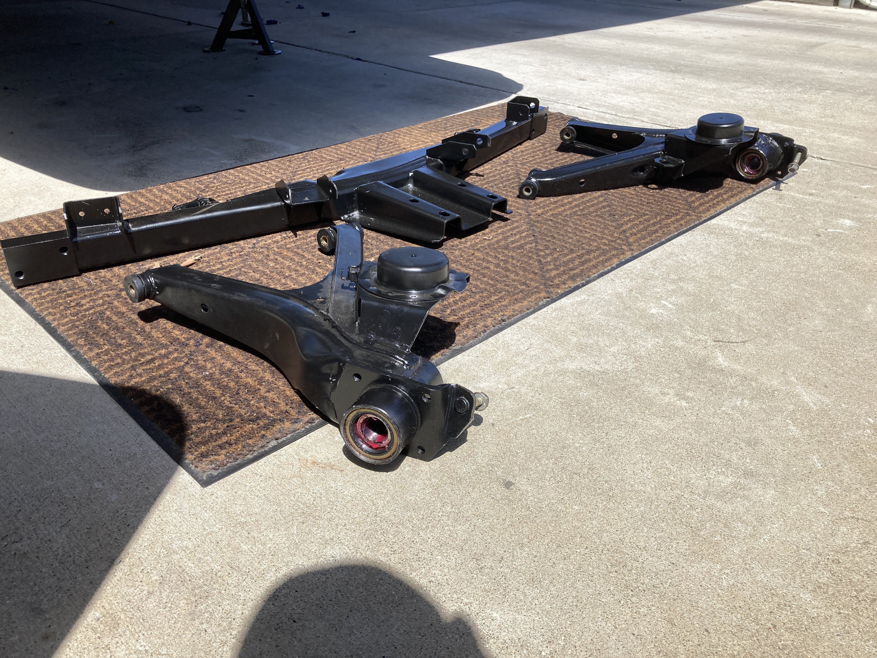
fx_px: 709
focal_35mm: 28
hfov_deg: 63.4
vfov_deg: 49.7
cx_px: 438
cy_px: 329
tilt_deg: -27.3
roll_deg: -0.1
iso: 20
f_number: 1.8
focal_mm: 3.99
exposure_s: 1/2183
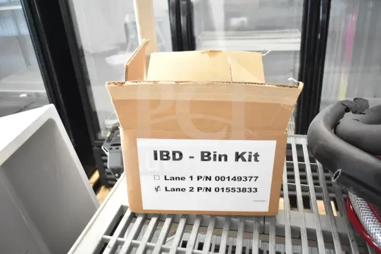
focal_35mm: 32
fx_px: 333
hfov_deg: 59.5
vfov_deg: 41.7
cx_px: 190
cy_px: 127
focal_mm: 21
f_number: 3.8
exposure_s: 1/30
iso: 2500
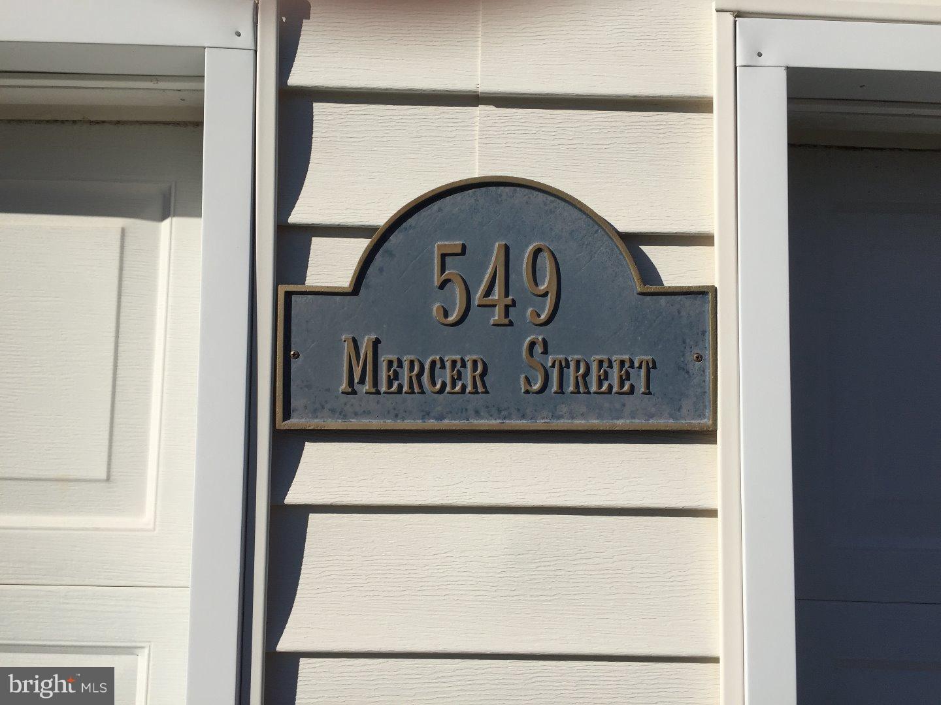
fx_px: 788
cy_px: 352
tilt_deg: +3.5
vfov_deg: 48.2
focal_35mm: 29
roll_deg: -1.5
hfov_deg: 61.7
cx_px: 470
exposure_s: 1/4950
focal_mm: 4.15
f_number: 2.2
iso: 32
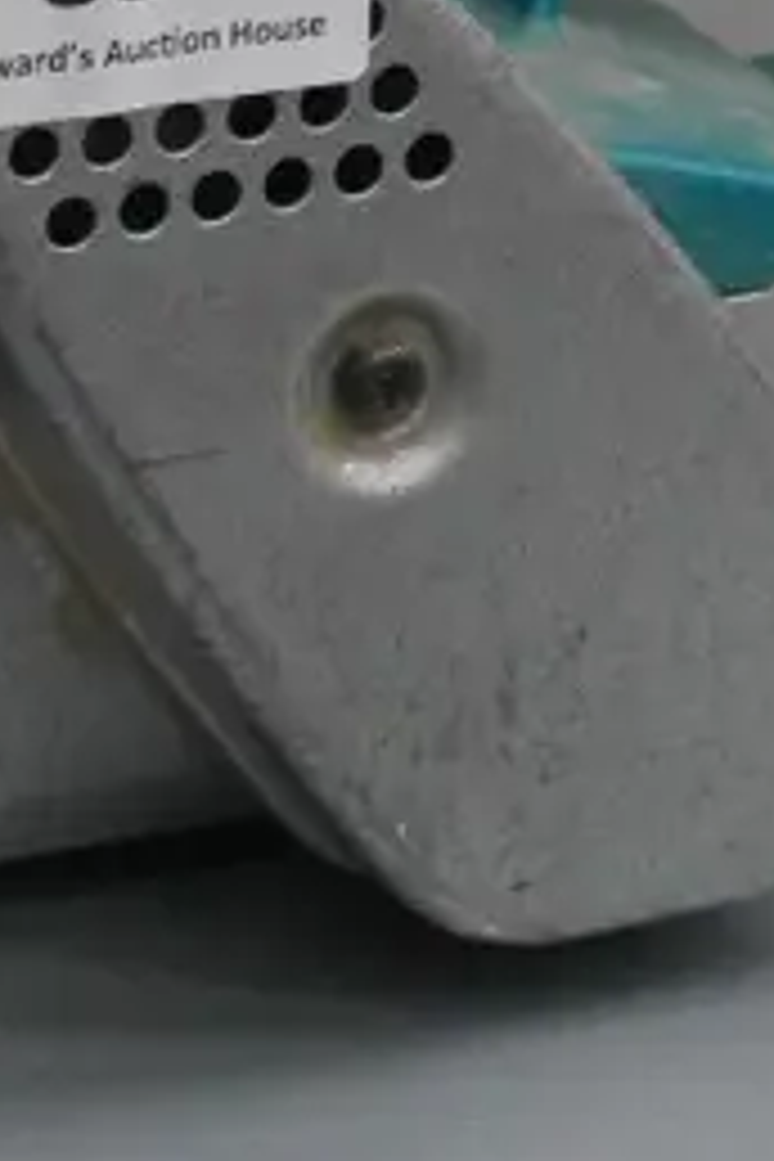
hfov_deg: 5.9
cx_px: 158
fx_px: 7449
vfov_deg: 8.8
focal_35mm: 231
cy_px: -326
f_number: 5.4
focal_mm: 28
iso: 3200
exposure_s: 1/100
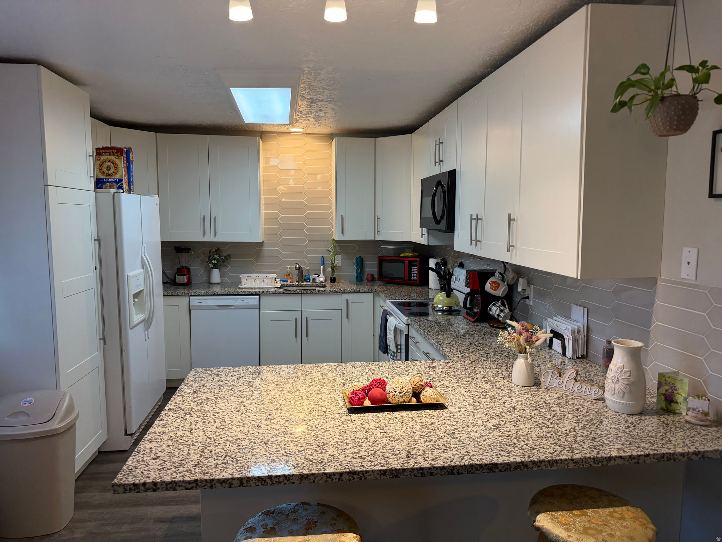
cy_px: 271
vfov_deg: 56.8
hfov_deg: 71.6
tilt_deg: -6.9
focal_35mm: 24
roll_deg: +0.9
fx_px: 501
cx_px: 361
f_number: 1.78
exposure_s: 1/120
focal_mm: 6.76
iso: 200
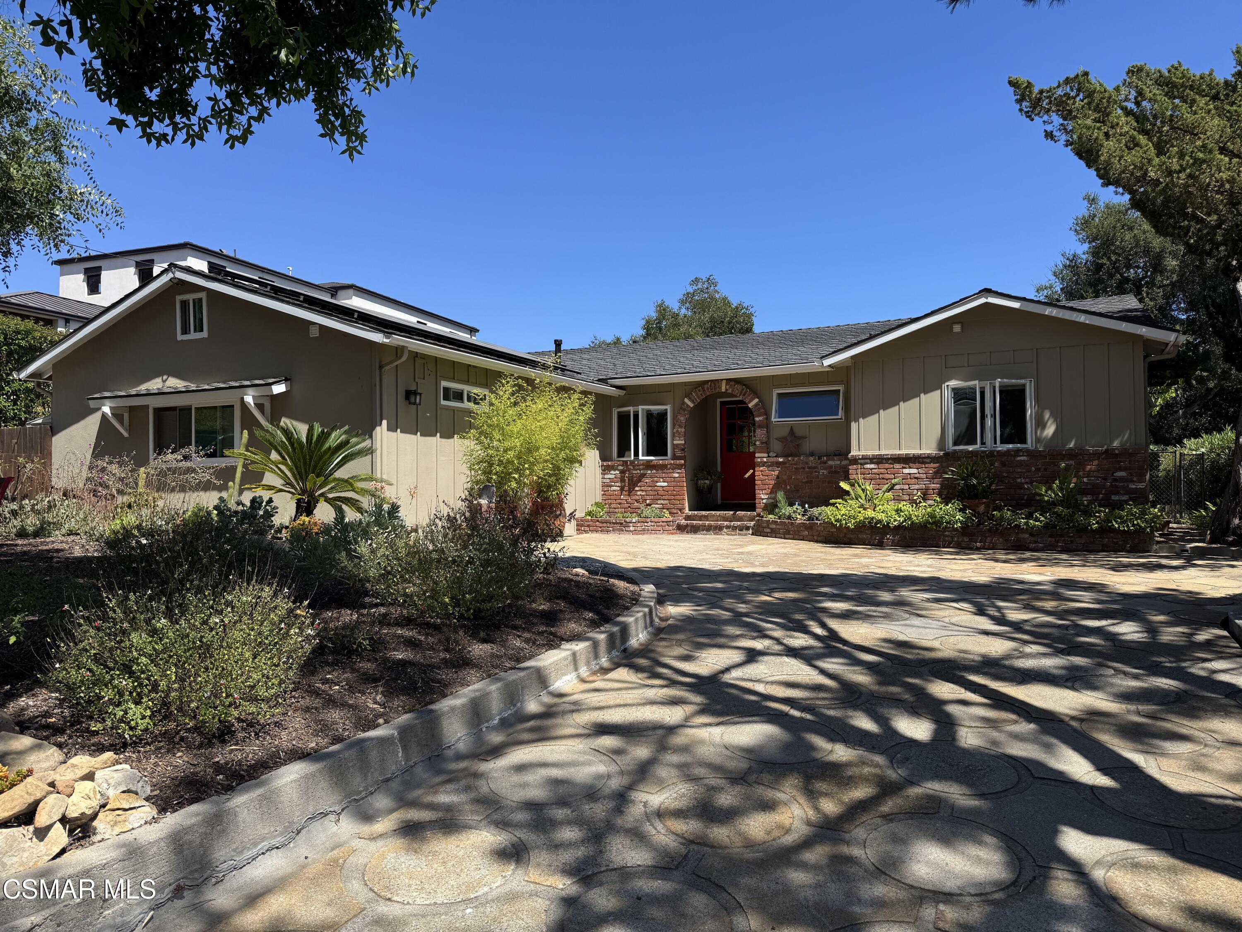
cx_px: 621
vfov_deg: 56.8
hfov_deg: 71.6
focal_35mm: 24
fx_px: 861
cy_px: 466
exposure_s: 1/3096
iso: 80
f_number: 1.78
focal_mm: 6.76
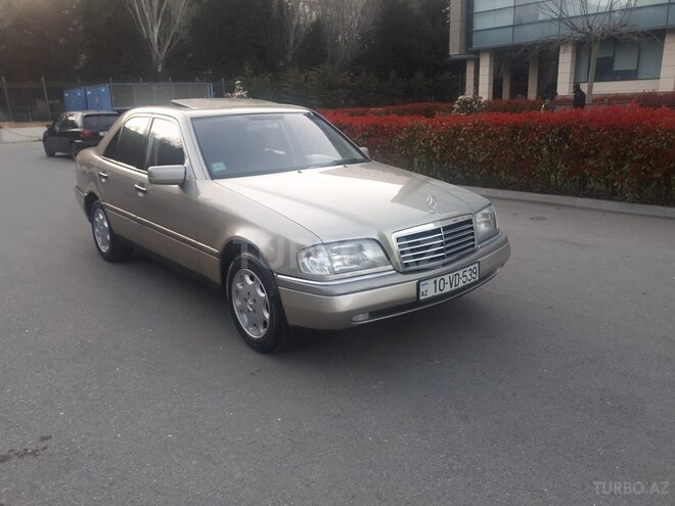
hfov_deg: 65.3
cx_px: 338
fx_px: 526
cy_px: 253
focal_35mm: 27
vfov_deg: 51.4
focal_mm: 3.6
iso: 40
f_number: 1.9
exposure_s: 1/33
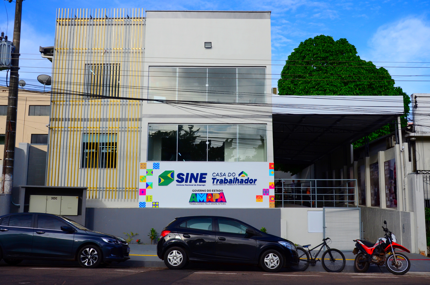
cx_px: 215
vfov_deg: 35.3
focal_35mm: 38
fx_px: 447
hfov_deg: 51.4
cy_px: 142
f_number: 4.5
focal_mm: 25
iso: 250
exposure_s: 1/1250
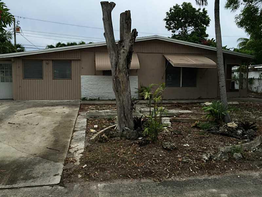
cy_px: 98
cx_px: 131
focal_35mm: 29
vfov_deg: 48.2
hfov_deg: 61.7
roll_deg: -1.7
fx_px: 219
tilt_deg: -4.5
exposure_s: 1/1041
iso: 32
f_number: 2.2
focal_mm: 4.15
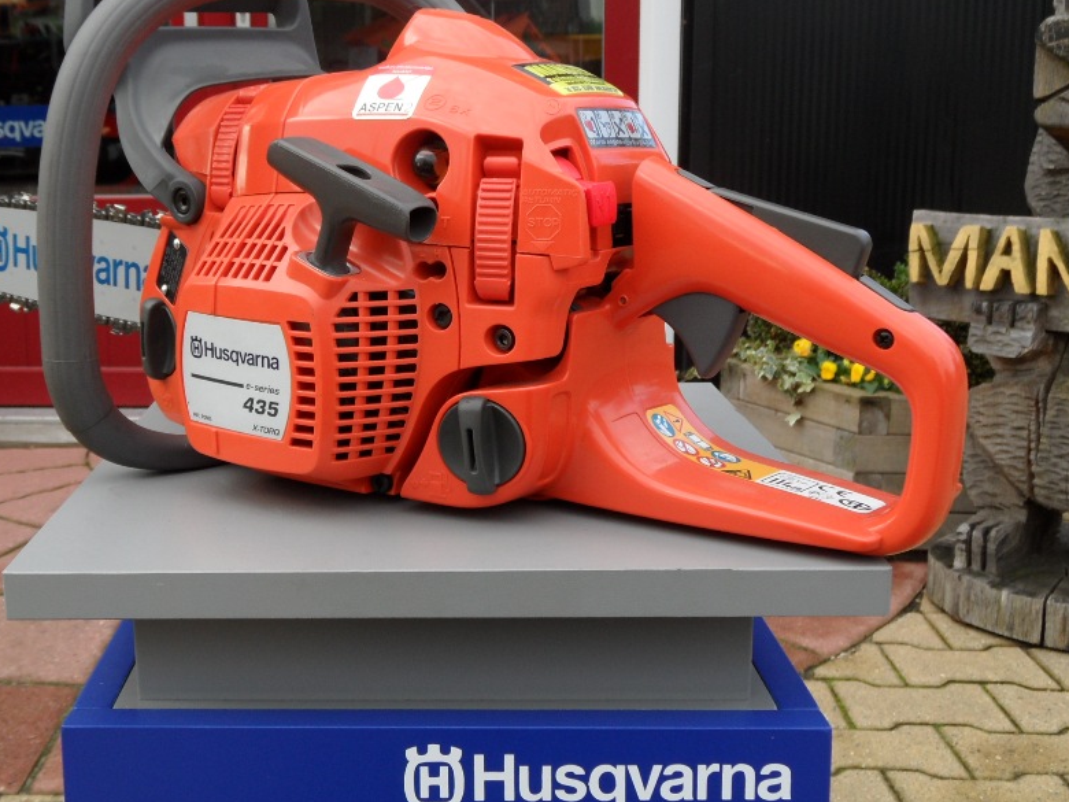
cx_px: 380
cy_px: 325
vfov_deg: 34.2
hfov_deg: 44.3
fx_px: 1297
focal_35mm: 42
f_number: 3.4
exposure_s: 1/125
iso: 80
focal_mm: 5.3
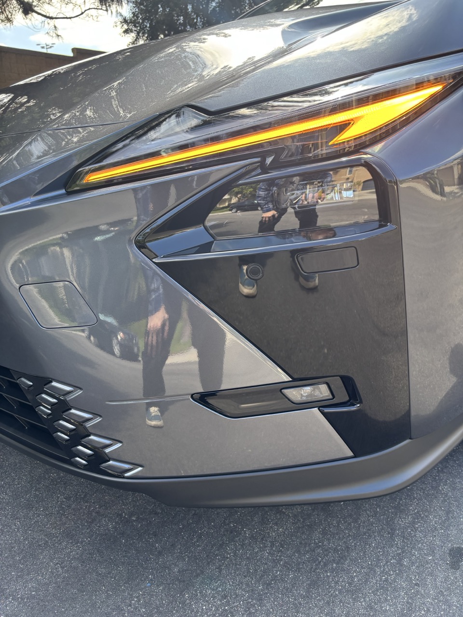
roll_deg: +2.1
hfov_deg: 53.1
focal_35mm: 26
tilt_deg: -21.2
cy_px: 308
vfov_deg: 67.3
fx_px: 464
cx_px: 232
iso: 50
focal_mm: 5.96
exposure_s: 1/347
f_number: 1.6
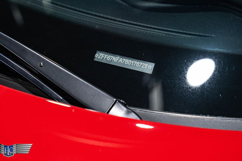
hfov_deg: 22.6
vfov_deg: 15.2
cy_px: 62
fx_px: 605
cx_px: 128
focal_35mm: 90
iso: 1600
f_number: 4
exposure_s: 1/80
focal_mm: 70
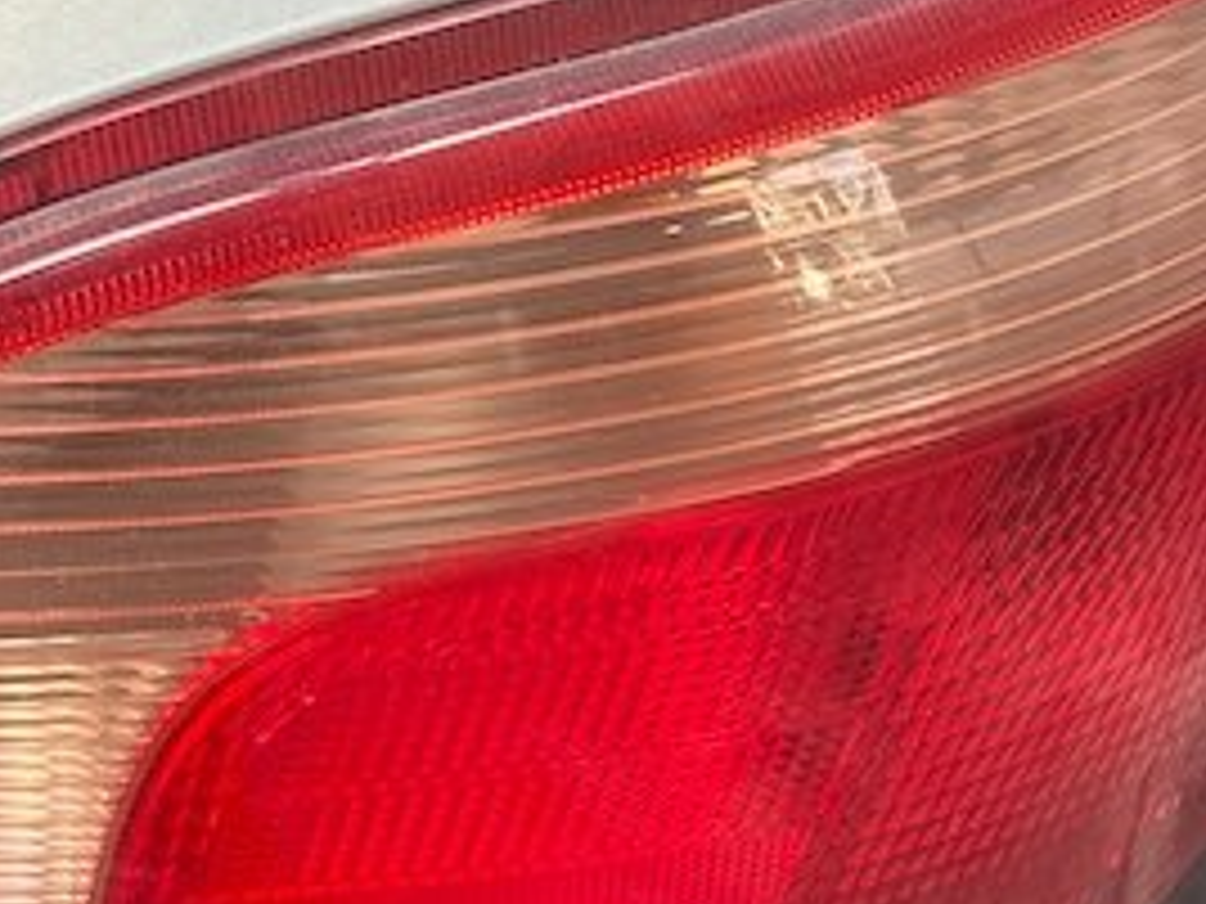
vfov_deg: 23.5
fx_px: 2160
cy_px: 598
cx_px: 495
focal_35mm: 62
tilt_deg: -48.7
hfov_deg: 31.1
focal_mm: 4.25
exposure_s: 1/121
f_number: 1.8
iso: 100
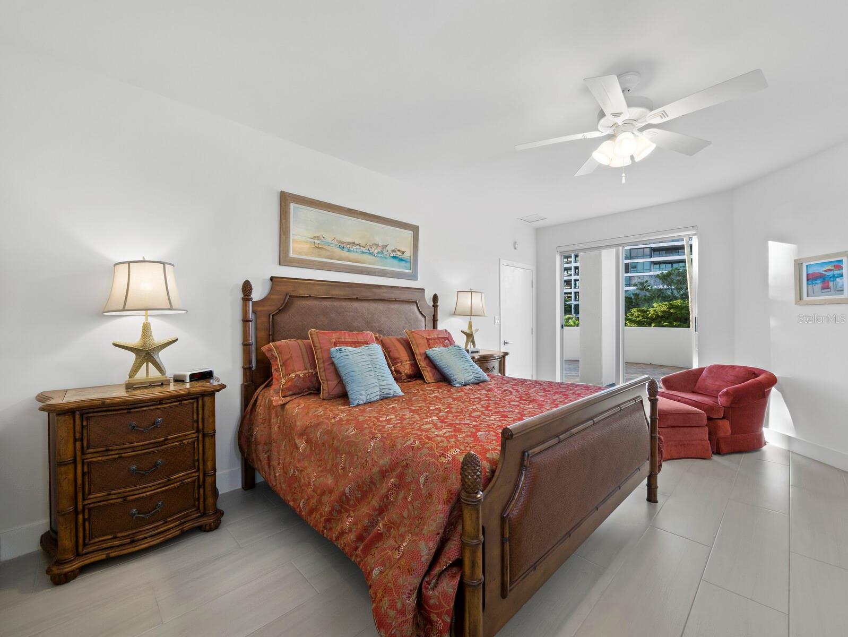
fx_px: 343
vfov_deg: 85.7
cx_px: 424
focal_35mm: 14
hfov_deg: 102.0
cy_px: 318
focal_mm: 7
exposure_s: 1/6
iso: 400
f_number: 7.1
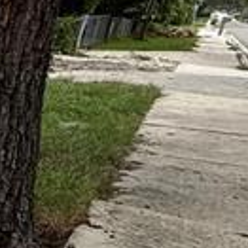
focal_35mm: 97
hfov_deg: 12.3
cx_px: -413
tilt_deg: -14.7
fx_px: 786
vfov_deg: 17.7
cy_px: 204
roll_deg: -2.4
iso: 50
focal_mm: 2.22
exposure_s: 1/569
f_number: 2.2
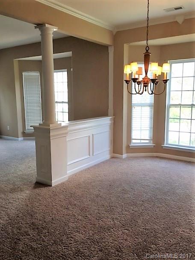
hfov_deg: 48.2
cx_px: 98
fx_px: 218
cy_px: 130
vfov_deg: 61.7
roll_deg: -2.4
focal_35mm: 29
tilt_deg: -8.4
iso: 32
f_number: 2.2
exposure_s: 1/60
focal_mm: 4.15
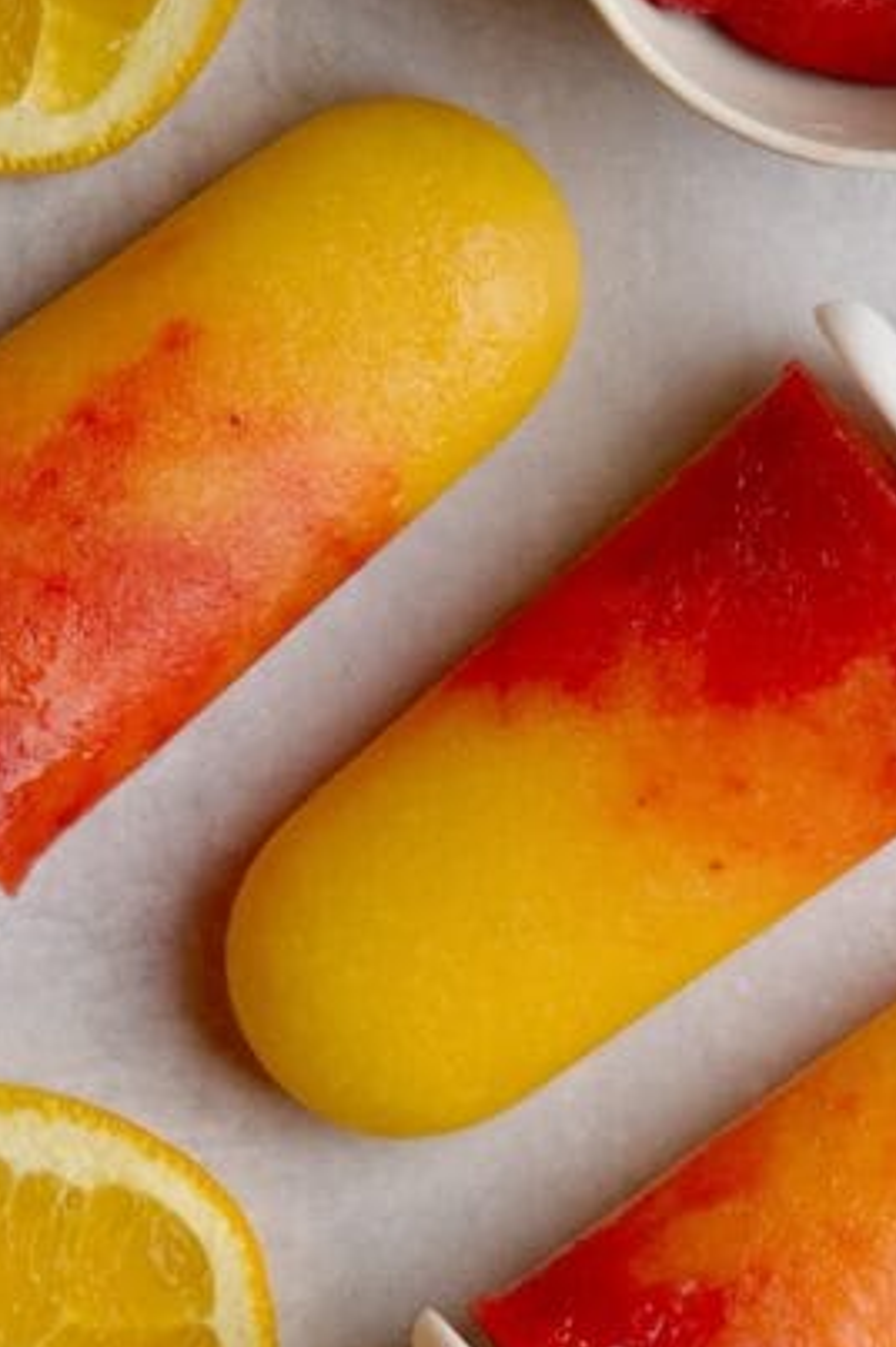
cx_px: 508
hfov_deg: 12.0
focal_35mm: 114
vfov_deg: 17.9
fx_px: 4263
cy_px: 836
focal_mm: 85
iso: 1250
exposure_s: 1/160
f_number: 11
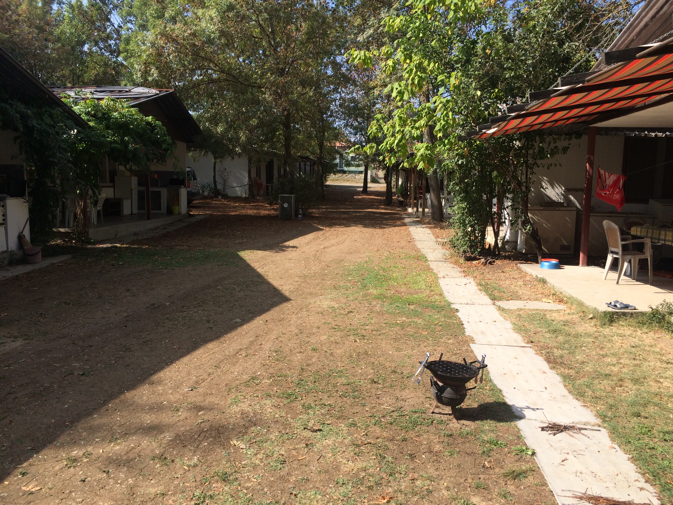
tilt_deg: -7.7
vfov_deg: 48.2
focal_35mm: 29
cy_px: 252
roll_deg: -0.8
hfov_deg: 61.7
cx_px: 336
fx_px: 564
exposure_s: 1/1414
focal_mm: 4.15
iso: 32
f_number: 2.2
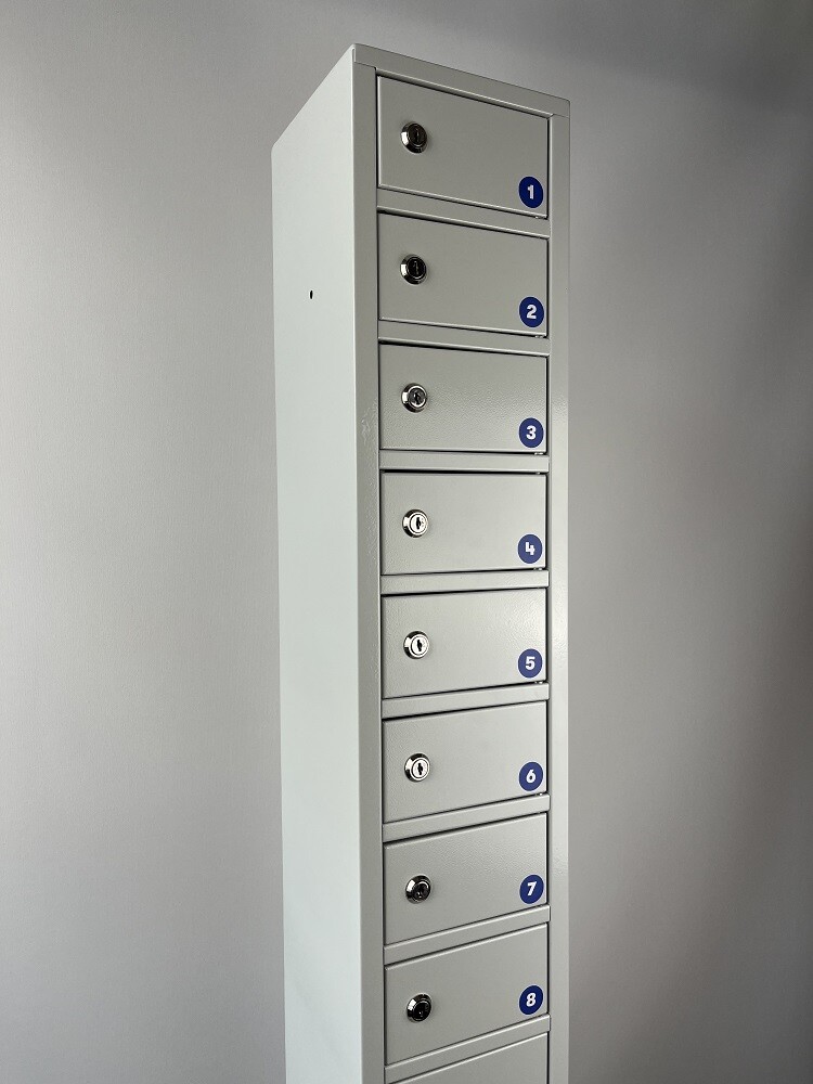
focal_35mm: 26
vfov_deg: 67.3
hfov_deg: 53.1
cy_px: 542
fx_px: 814
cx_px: 406
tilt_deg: -3.1
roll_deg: +1.4
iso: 50
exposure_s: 1/412
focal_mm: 5.1
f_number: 1.6
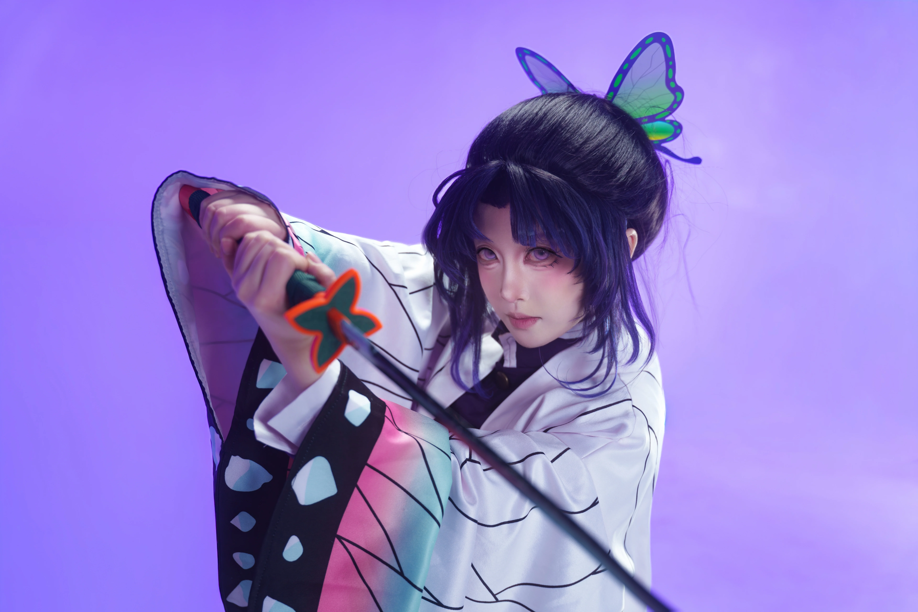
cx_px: 459
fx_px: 900
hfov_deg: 54.0
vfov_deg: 37.6
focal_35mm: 35
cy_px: 306
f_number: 2.8
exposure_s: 1/100
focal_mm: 35.3
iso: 400
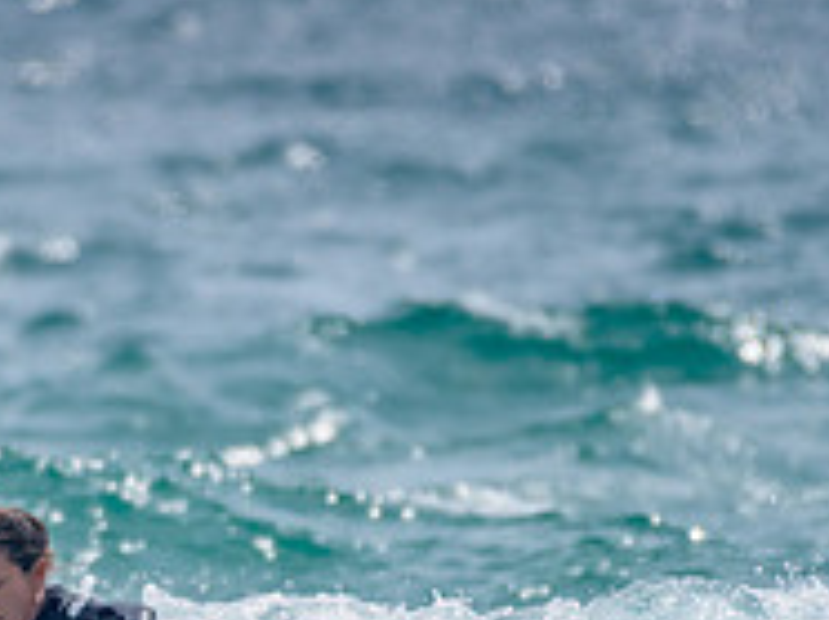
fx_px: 43984
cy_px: 611
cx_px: 24
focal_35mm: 1839
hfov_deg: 1.1
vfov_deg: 0.8
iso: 110
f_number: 5.6
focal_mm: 500
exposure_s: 1/2000
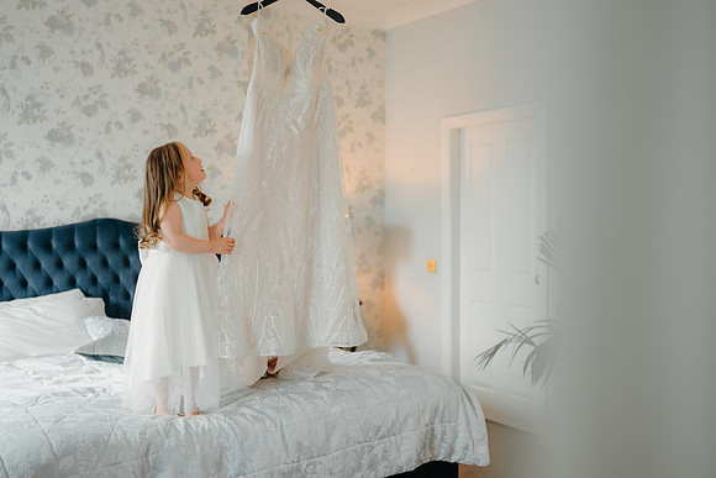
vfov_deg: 34.5
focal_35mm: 39
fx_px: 770
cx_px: 357
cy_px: 229
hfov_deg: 49.9
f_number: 1.4
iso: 500
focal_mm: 35
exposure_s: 1/200
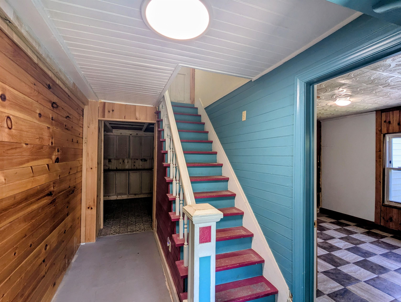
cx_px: 200
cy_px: 151
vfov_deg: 78.2
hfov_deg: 94.4
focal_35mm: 16
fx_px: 186
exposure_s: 1/40
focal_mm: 2.35
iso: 45
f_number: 2.2
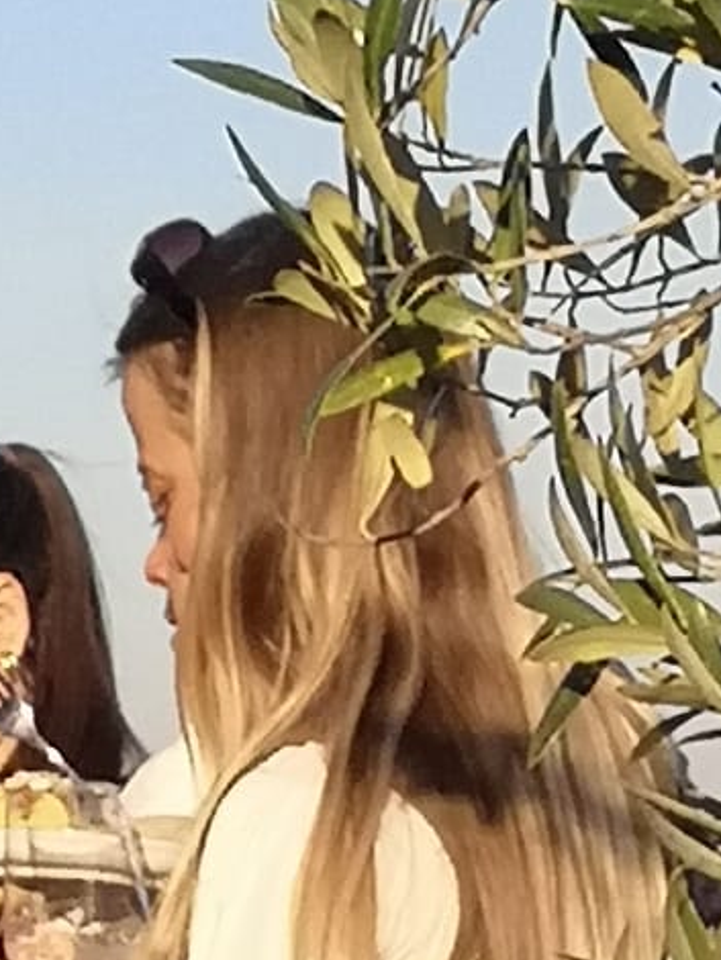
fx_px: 7852
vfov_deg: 7.0
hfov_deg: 5.2
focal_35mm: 283
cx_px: -129
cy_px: 848
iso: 50
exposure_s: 1/1969
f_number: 1.8
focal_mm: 3.95
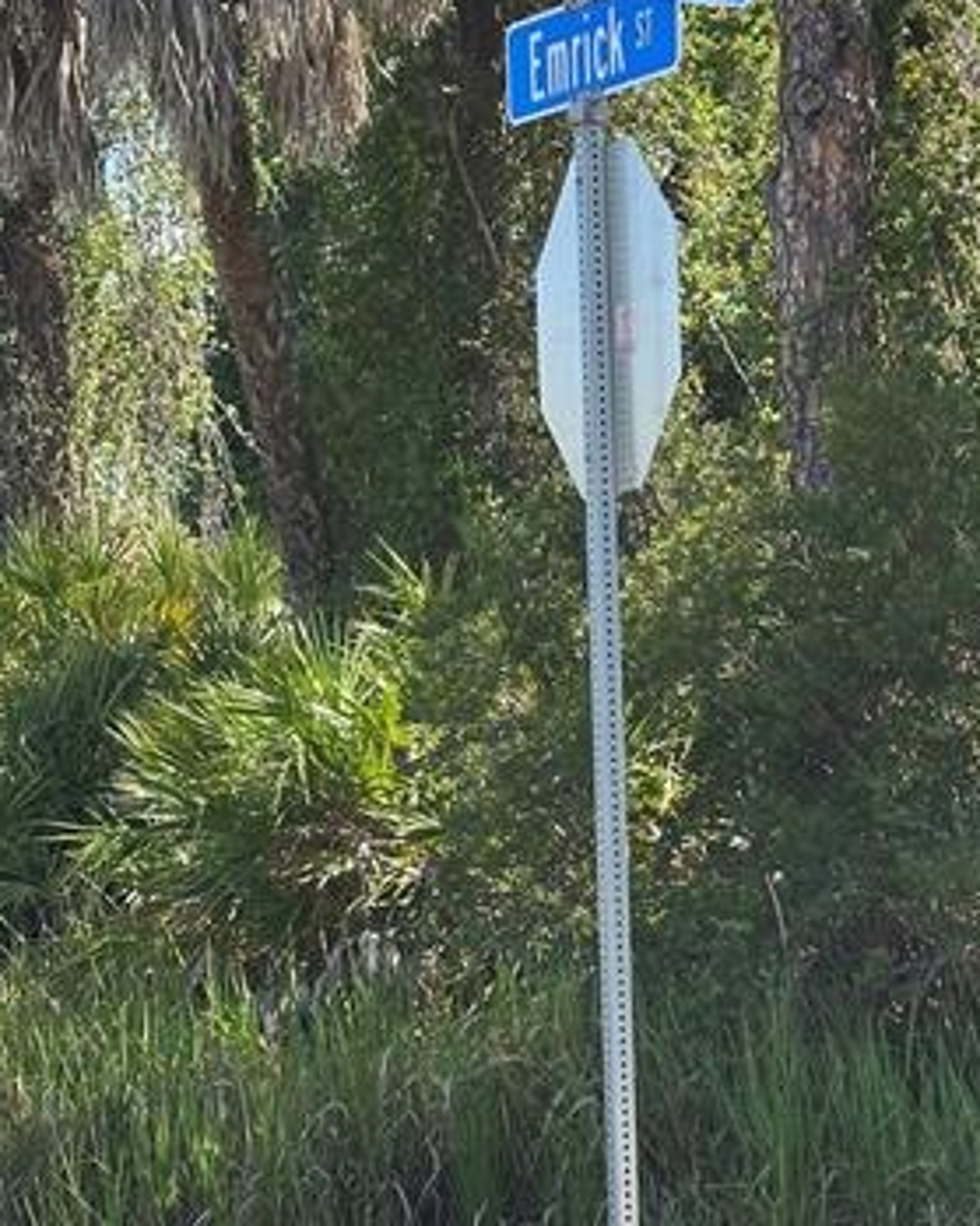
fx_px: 3736
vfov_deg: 18.6
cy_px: 608
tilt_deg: +2.4
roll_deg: +1.3
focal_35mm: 103
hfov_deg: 14.9
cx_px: 720
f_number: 1.78
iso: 64
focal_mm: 6.86
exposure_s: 1/797
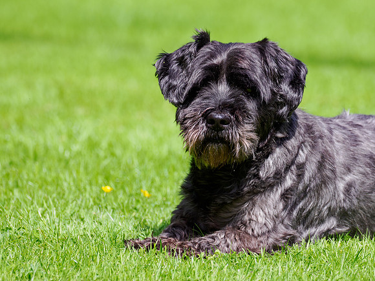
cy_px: 157
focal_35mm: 672
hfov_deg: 2.9
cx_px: 210
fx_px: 7282
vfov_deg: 2.2
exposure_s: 1/800
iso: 200
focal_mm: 300
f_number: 4
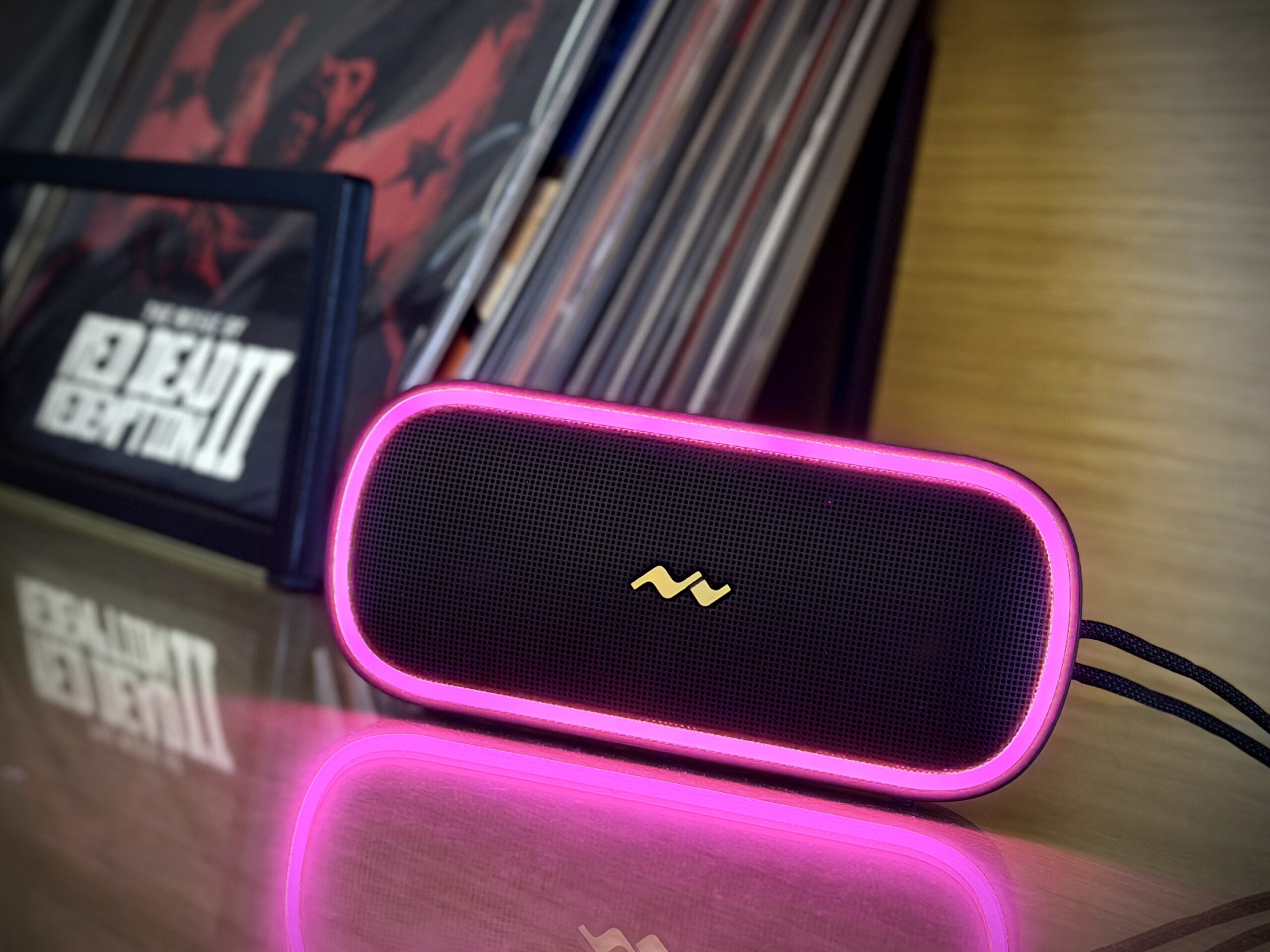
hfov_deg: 39.7
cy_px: 476
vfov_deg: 30.3
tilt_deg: -3.7
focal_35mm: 48
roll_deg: -8.8
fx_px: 1761
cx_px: 635
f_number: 1.78
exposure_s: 1/30
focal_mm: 6.76
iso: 640
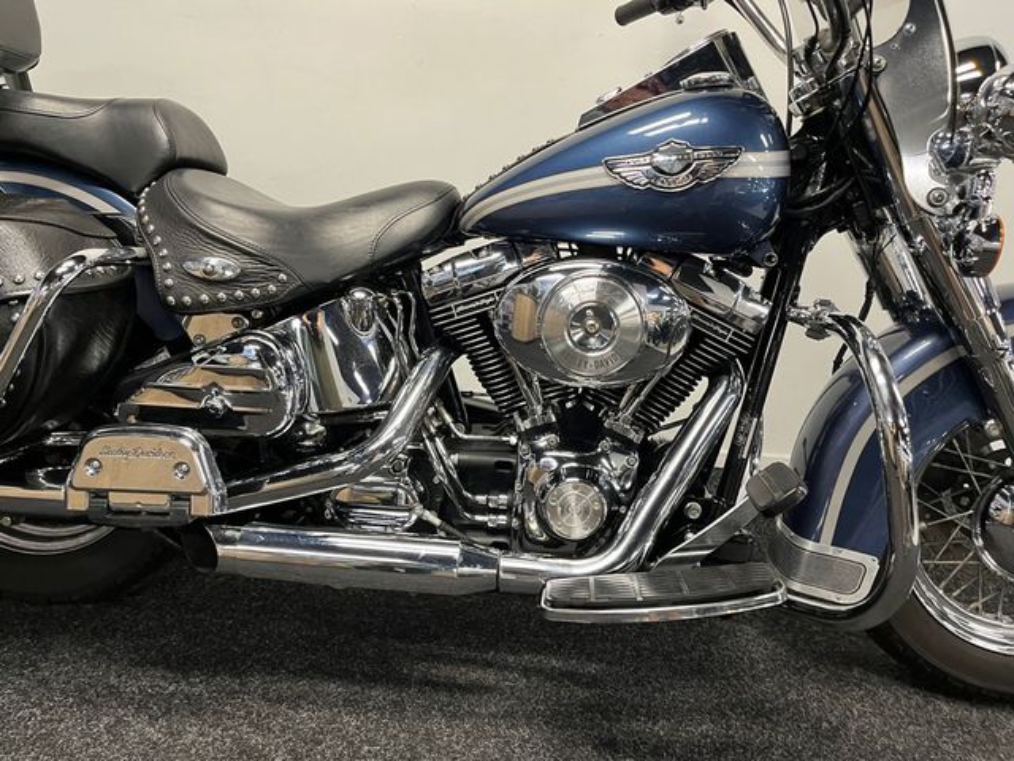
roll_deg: -2.7
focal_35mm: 26
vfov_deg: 53.1
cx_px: 507
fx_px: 762
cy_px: 380
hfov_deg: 67.3
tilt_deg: -21.2
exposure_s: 1/50
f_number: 1.6
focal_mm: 5.1
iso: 200
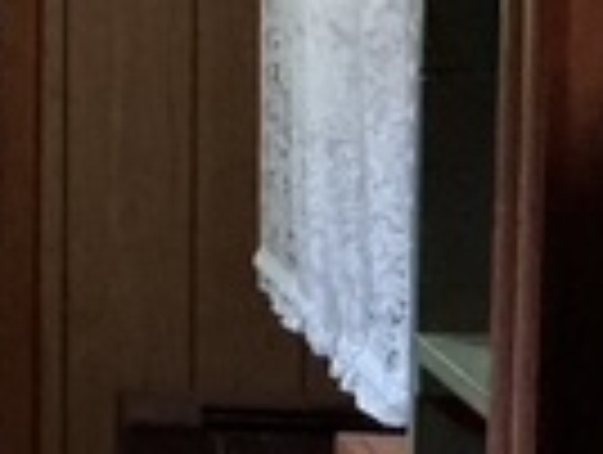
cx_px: -634
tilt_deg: -2.1
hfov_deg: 12.4
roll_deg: -0.3
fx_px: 2408
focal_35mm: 138
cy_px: -220
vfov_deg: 10.4
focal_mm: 3
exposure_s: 1/30
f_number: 1.8
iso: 500
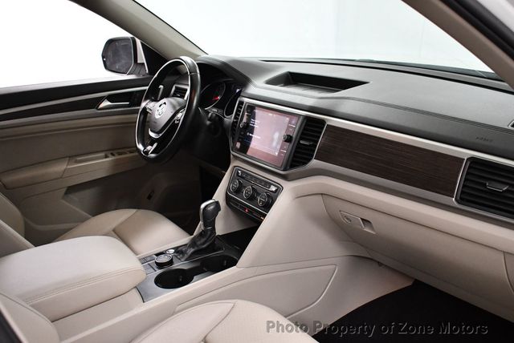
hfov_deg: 53.1
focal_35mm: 36
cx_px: 257
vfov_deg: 36.9
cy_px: 172
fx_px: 514
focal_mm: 18
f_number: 3.5
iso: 1800
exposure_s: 1/125
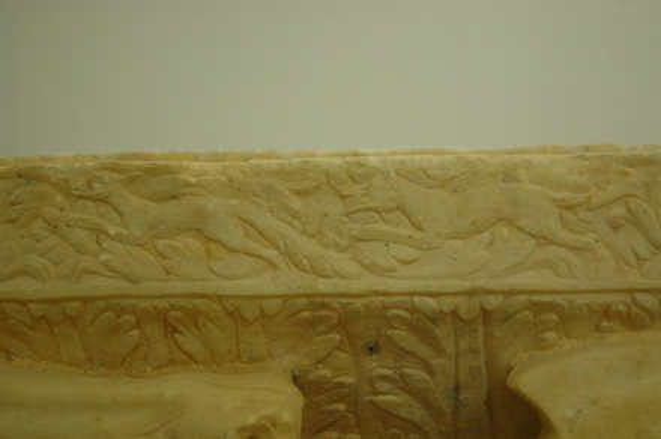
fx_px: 935
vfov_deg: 26.4
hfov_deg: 38.9
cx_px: 330
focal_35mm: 51
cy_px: 220
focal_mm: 34
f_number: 4.2
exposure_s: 1/20
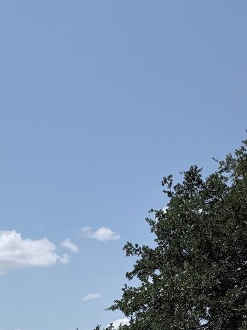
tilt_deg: -2.6
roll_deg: -0.7
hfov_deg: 20.1
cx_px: -89
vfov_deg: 25.0
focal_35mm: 66
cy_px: 443
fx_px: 628
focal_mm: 6.76
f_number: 1.78
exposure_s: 1/8130
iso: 80
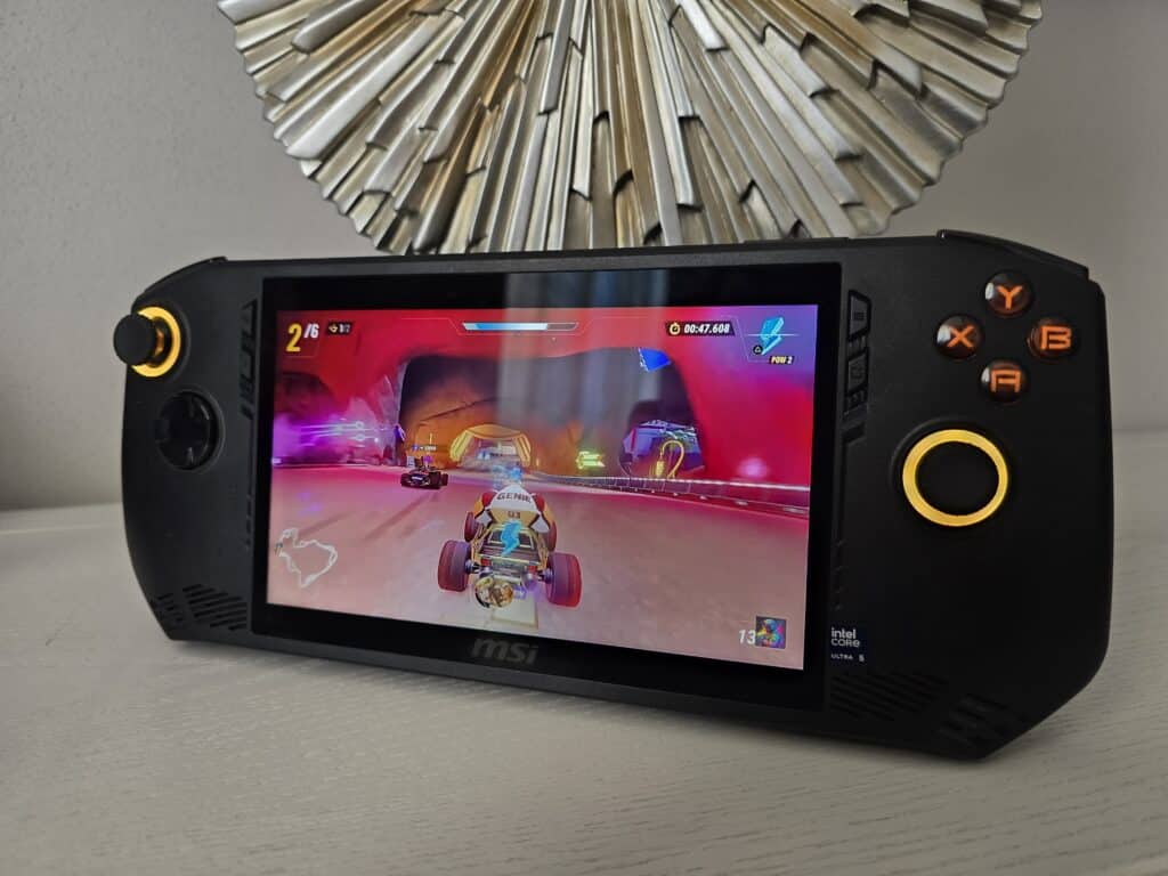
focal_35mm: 23
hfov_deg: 73.9
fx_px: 776
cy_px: 438
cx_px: 584
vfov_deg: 58.9
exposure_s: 1/100
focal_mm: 6.3
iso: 200
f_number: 1.7
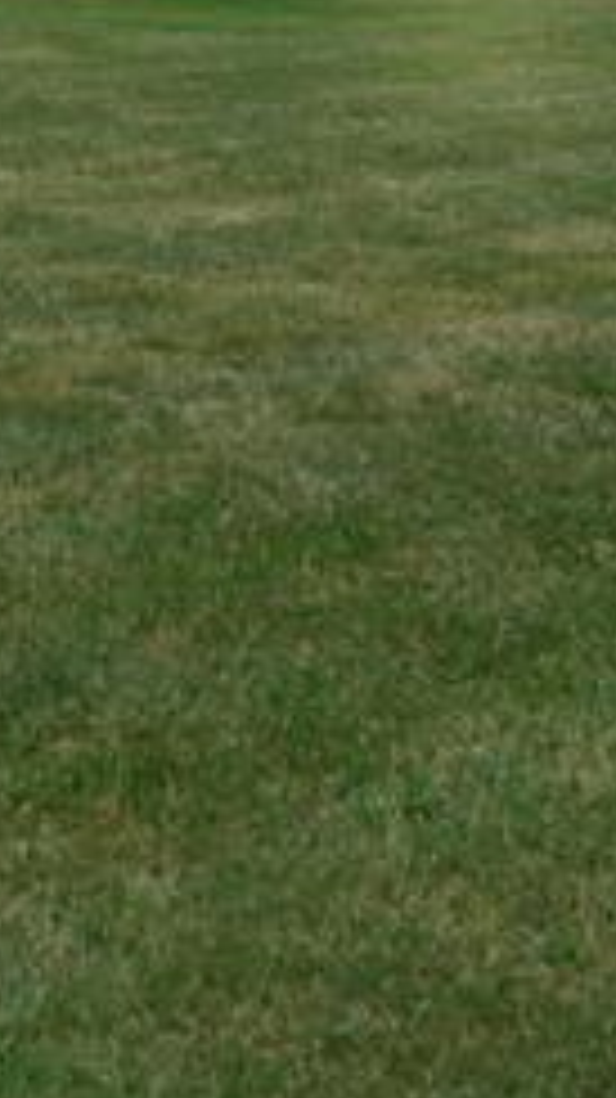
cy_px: -234
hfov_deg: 7.6
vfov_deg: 13.6
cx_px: -504
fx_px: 4478
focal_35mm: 154
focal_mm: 35
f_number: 8
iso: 400
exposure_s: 1/80
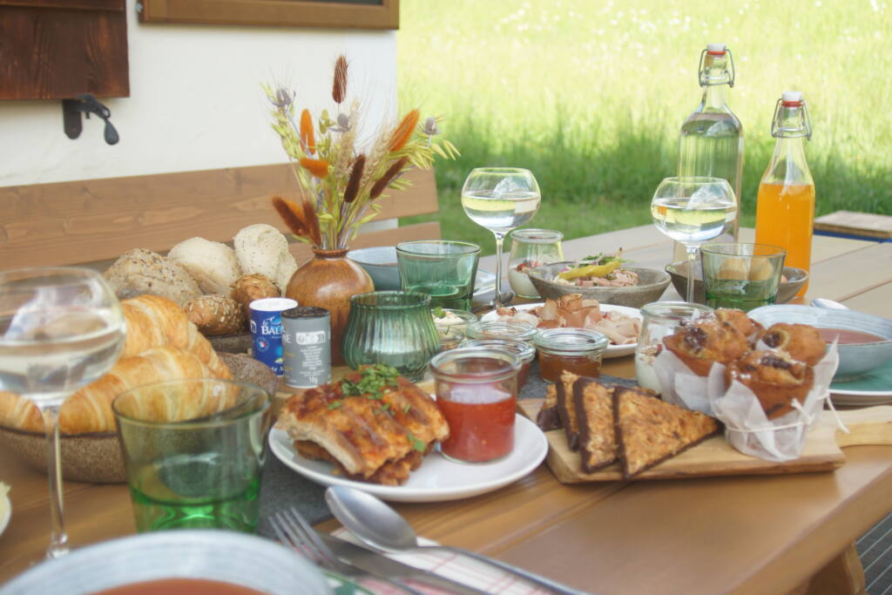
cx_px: 446
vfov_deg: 29.9
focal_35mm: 45
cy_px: 298
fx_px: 1115
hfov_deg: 43.6
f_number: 4.5
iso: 100
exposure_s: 1/160
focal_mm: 30
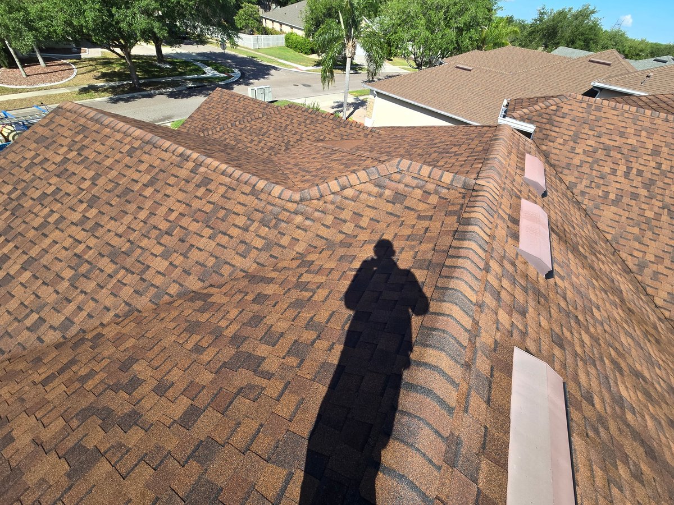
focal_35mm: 13
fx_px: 253
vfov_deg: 89.9
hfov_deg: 106.2
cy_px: 252
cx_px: 337
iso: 50
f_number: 2.2
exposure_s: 1/1321
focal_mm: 2.2
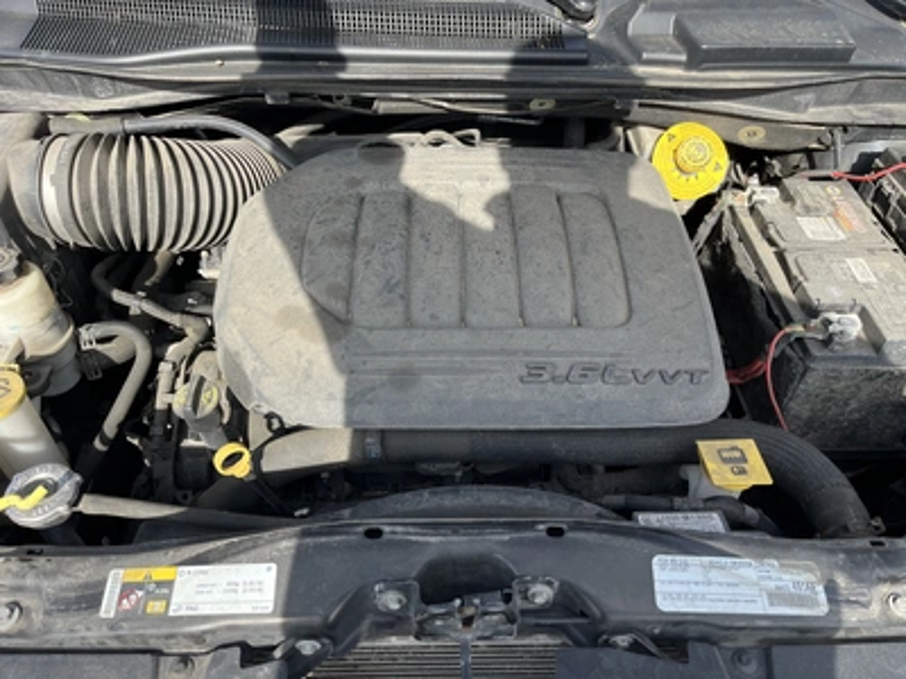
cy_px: 340
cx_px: 453
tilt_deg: -46.3
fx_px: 680
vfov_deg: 53.1
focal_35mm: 26
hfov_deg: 67.3
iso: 50
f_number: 1.6
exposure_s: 1/871
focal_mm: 5.1
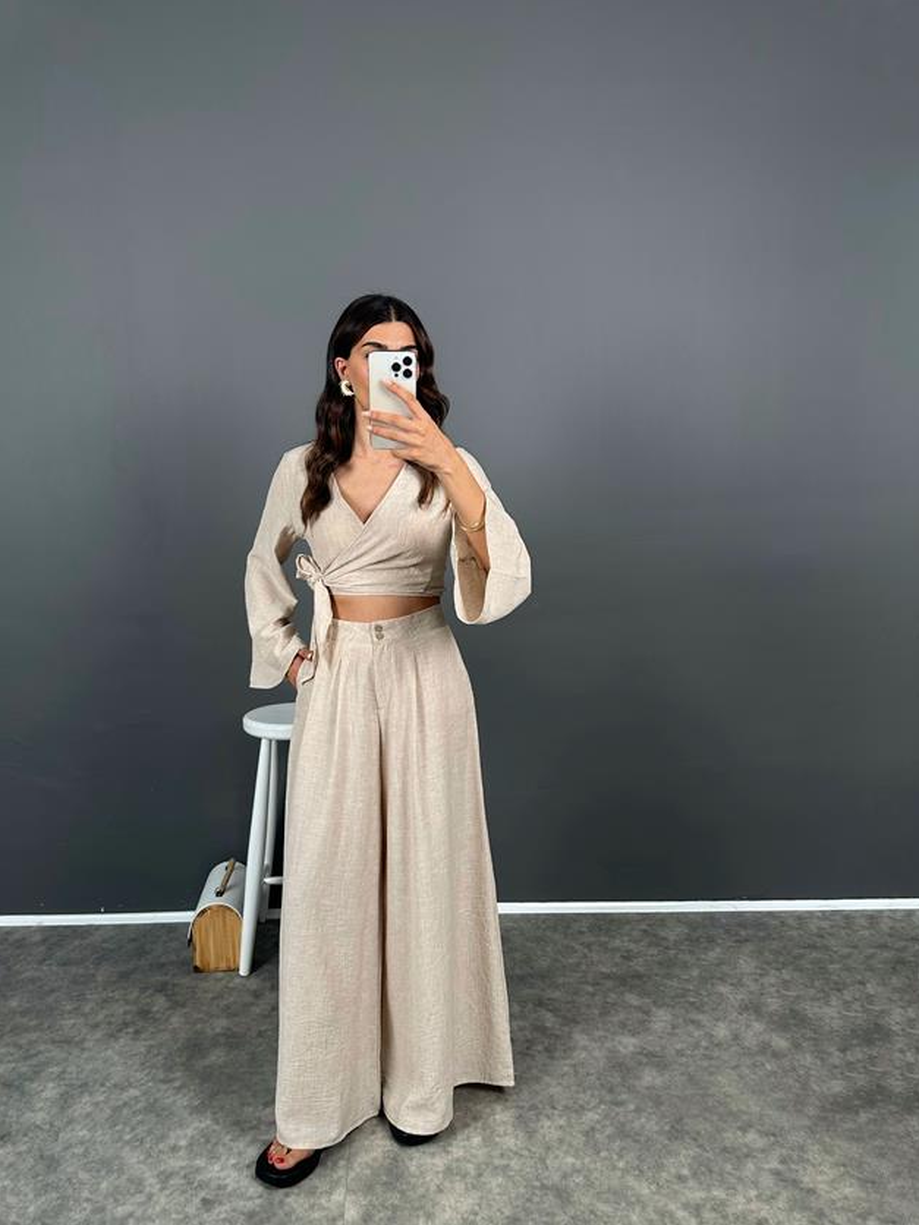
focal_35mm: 27
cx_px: 421
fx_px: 956
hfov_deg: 51.3
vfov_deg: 65.3
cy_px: 636
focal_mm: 6.86
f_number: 1.78
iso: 80
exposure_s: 1/121
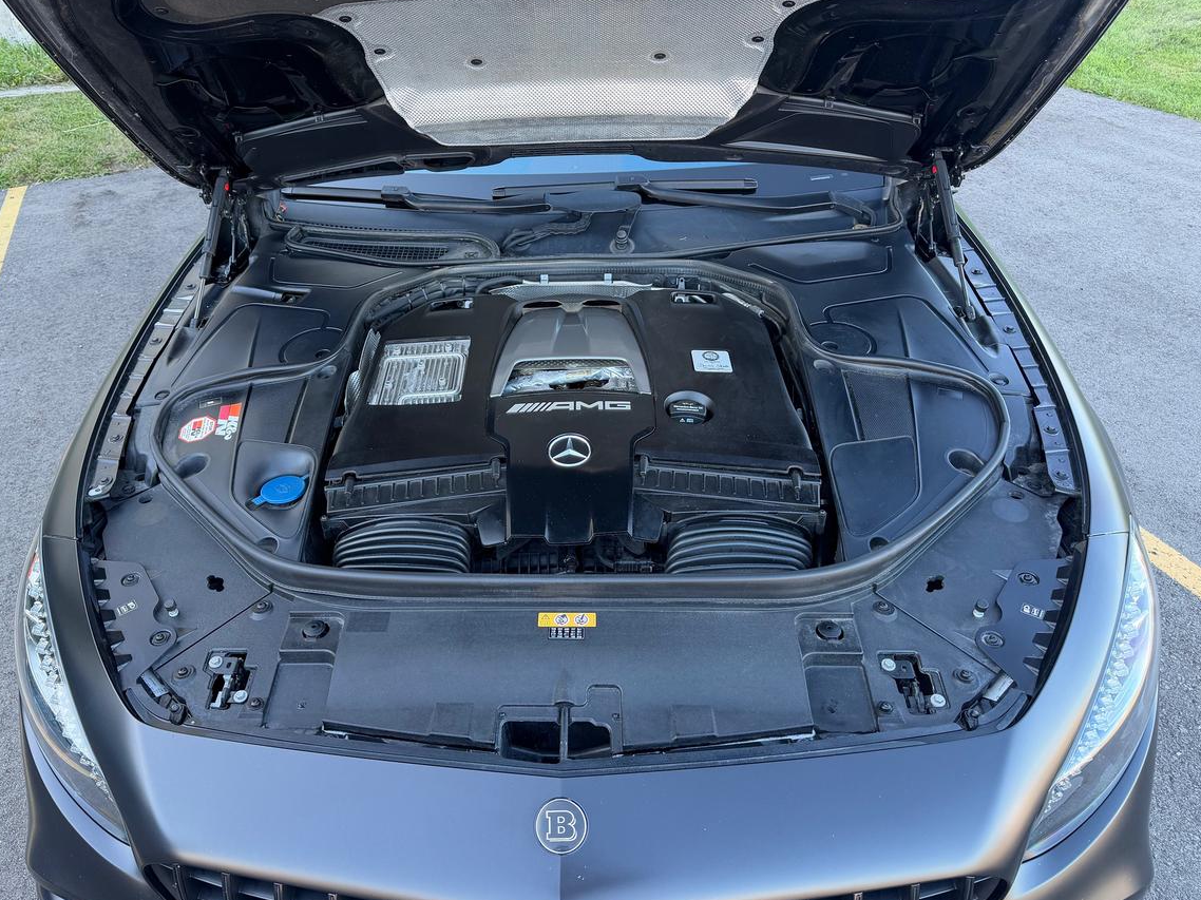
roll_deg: +2.8
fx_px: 937
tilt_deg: -30.6
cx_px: 550
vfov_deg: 51.3
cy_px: 409
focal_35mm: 27
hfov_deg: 65.2
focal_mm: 6.76
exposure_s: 1/121
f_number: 1.78
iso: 80
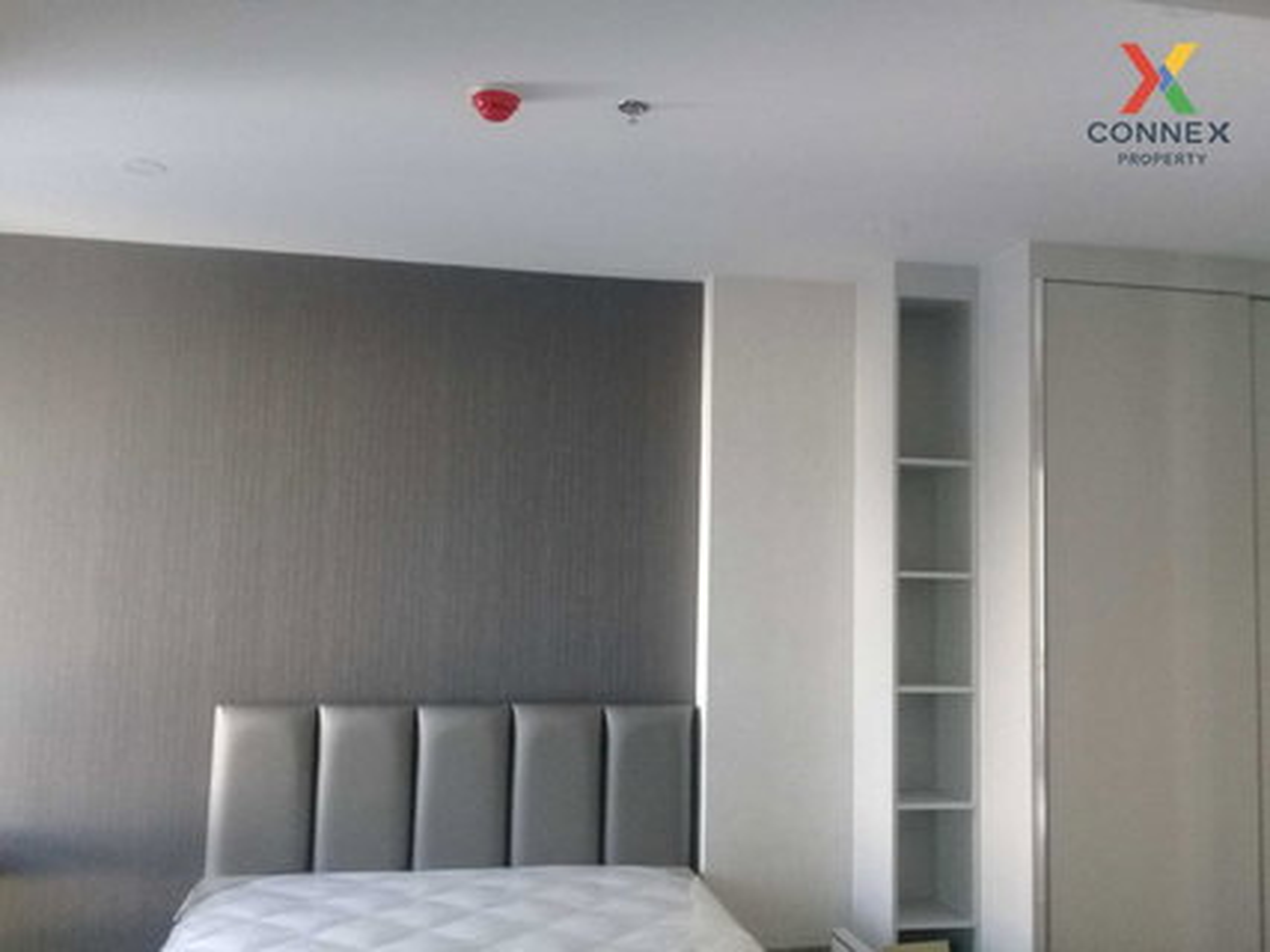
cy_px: 476
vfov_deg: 45.4
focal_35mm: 31
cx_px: 635
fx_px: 1137
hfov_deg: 58.4
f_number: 2.2
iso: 200
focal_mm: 3.3
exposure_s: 1/33
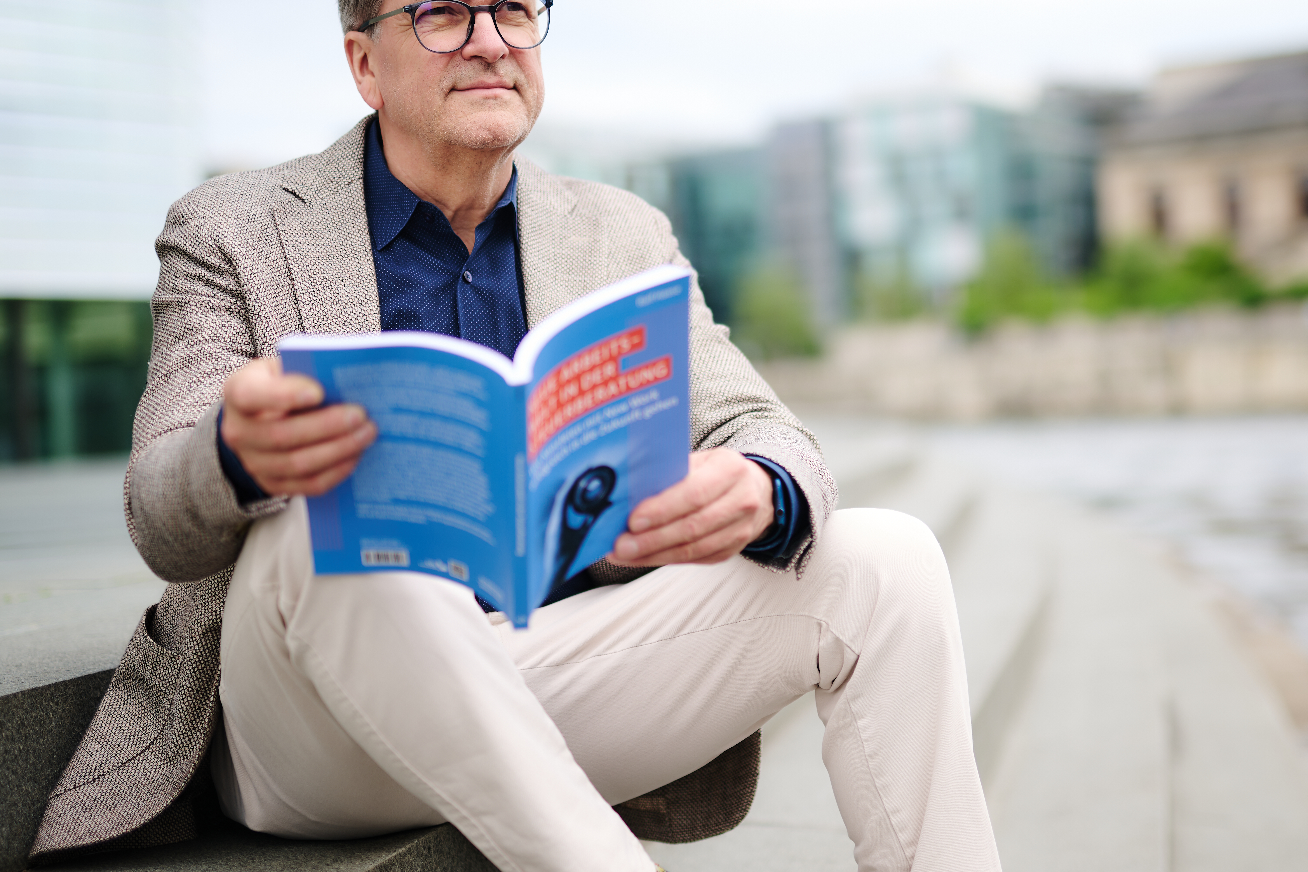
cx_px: 821
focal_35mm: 69
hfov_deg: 29.1
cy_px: 399
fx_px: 2507
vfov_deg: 19.7
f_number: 1.4
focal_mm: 50
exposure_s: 1/320
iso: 40
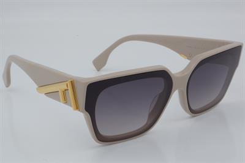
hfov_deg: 27.0
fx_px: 510
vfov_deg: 18.2
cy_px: 82
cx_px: 122
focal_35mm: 75
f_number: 32
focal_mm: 50
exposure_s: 1/4
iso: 100
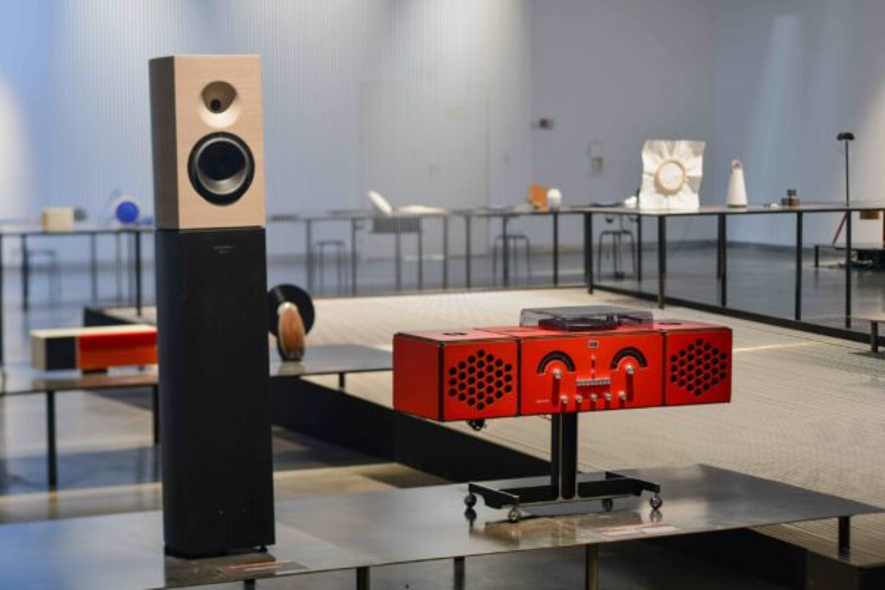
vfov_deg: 16.1
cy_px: 295
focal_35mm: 85
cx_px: 442
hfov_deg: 23.9
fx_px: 2089
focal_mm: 85
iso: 320
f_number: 3.3
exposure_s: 1/8
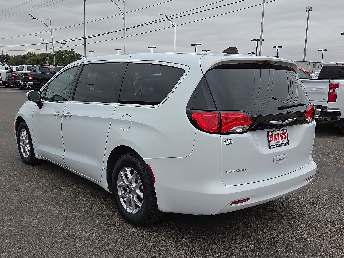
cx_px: 172
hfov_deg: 52.6
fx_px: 348
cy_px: 129
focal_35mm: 35
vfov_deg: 40.7
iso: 76
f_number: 1.8
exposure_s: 1/3333
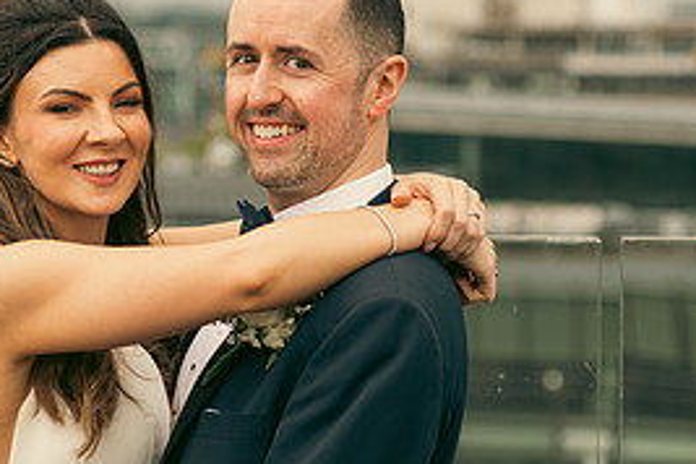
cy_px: 262
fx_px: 3615
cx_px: 154
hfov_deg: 11.0
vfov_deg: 7.3
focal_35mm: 187
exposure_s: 1/250
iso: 160
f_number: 3.5
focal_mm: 86
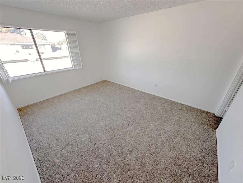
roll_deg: +0.1
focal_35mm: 14
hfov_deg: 102.1
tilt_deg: -24.7
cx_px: 122
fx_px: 98
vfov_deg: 85.7
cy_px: 92
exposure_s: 1/99
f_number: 2.2
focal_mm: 2.22
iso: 50
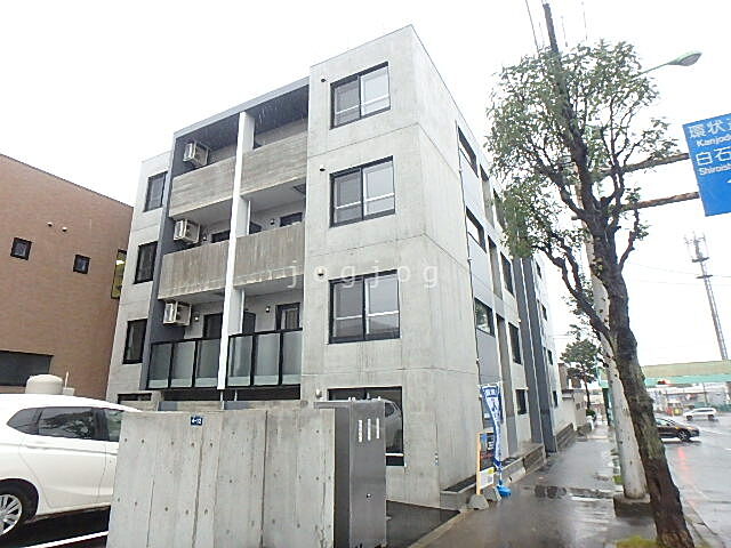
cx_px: 366
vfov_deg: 63.4
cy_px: 274
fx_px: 443
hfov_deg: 79.0
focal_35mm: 21
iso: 800
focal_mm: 3.7
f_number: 3.5
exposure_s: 1/250
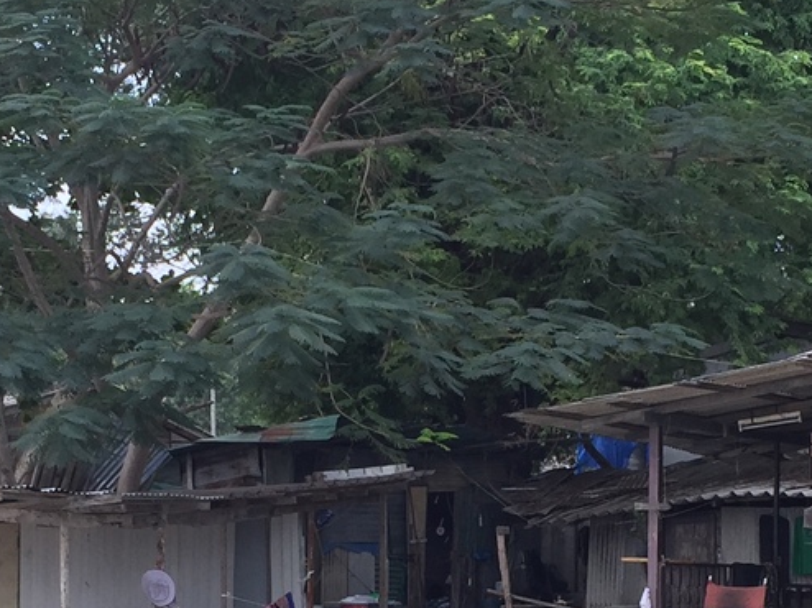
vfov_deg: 15.4
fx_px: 2204
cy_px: 621
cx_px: 455
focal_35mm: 94
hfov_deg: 20.9
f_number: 2.2
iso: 32
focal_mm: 4.15
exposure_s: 1/421
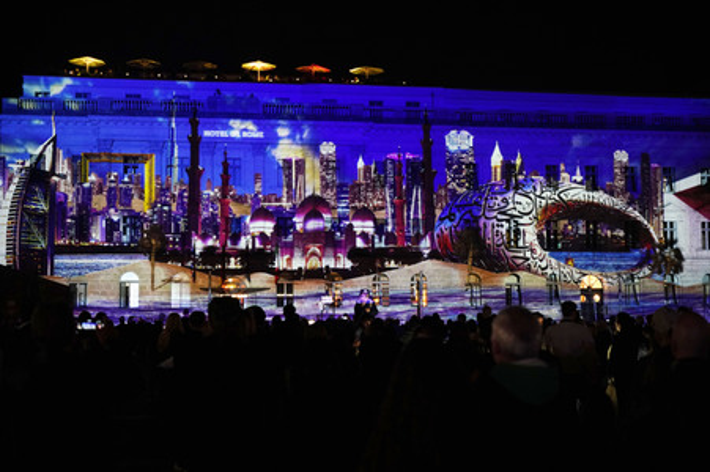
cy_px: 236
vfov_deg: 27.5
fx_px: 966
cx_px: 355
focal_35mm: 49
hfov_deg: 40.4
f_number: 3.5
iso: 1600
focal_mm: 49
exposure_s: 1/20
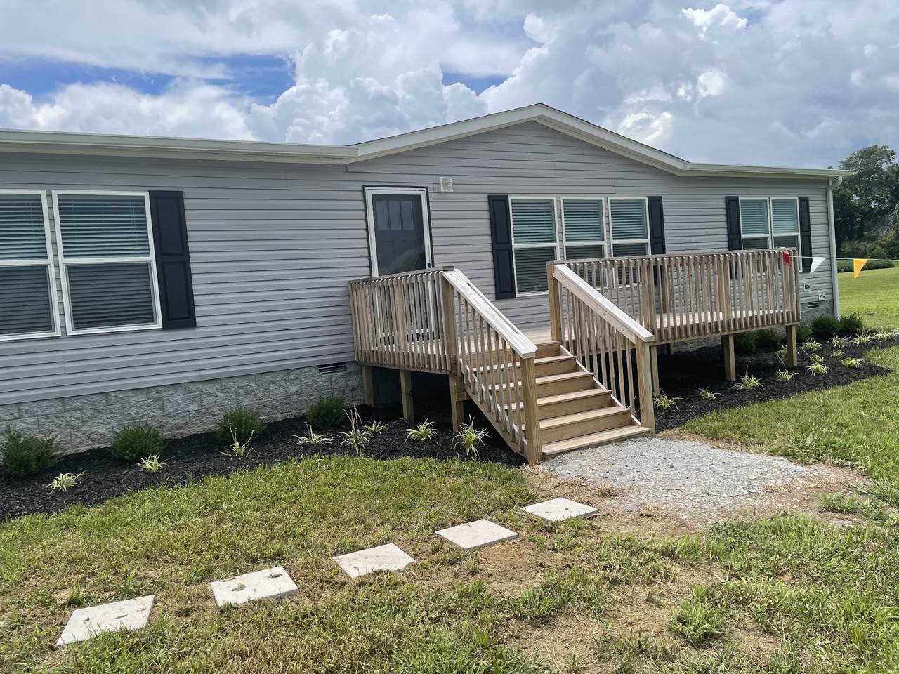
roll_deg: +4.8
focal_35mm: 26
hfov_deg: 67.3
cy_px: 337
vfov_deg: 53.1
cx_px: 450
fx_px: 675
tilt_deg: -2.8
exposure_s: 1/3861
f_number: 1.6
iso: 32
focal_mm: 4.2
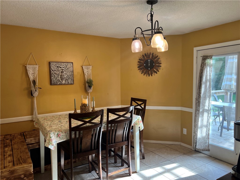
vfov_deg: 53.1
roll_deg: +0.9
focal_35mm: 26
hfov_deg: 67.3
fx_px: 180
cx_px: 120
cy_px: 90
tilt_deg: -4.0
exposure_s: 1/120
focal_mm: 5.7
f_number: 1.5
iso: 125
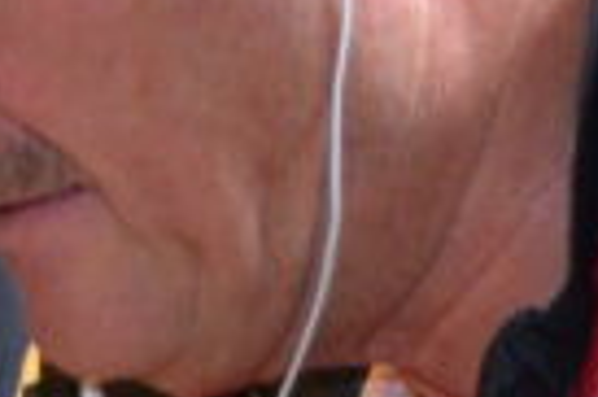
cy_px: 410
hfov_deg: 5.2
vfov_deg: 3.5
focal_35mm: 393
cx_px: -567
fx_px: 6516
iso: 1400
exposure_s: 1/60
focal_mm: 35
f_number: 5
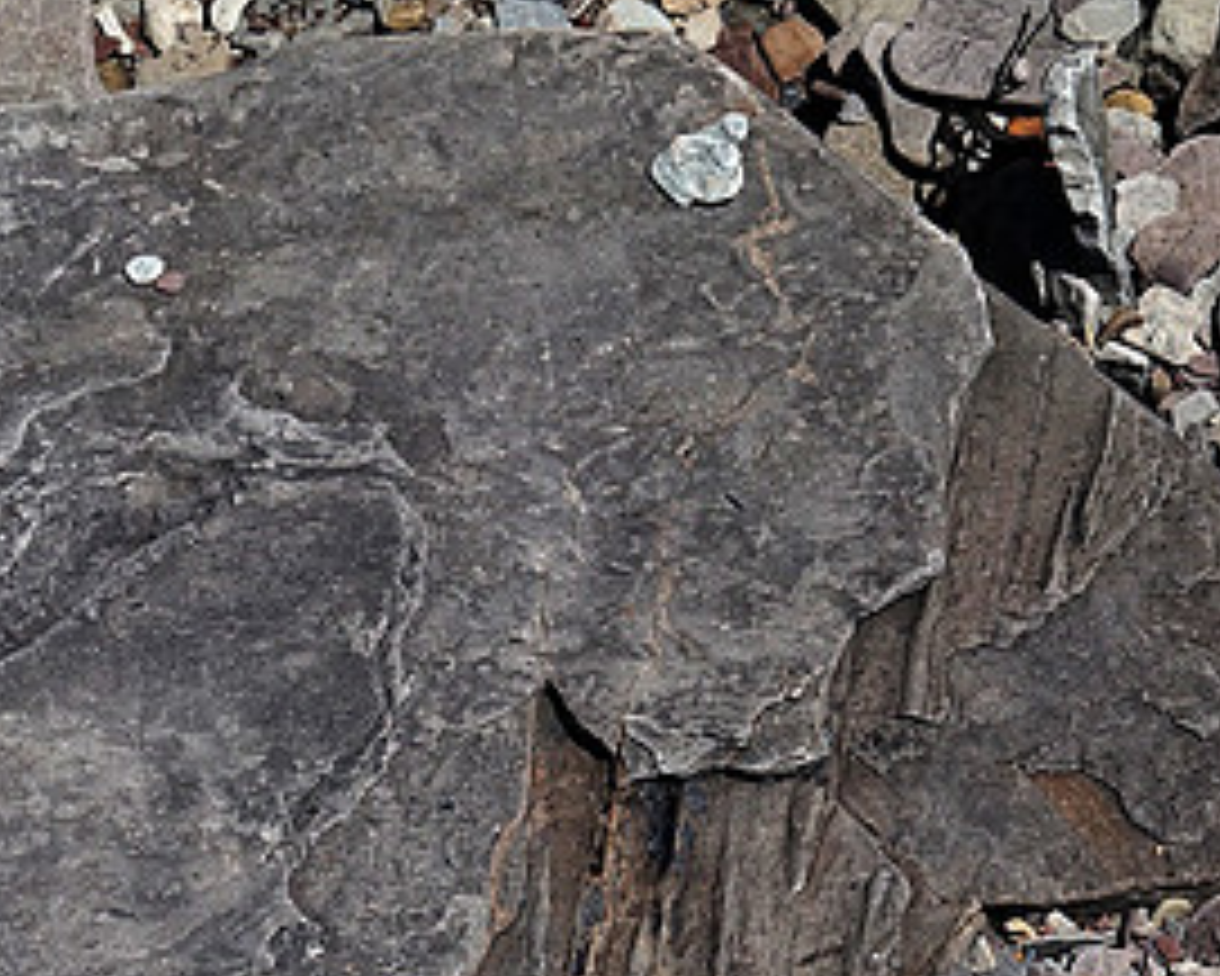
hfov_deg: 14.9
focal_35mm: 129
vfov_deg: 11.9
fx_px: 4652
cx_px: 556
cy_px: 967
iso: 800
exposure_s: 1/2000
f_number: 10
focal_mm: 55
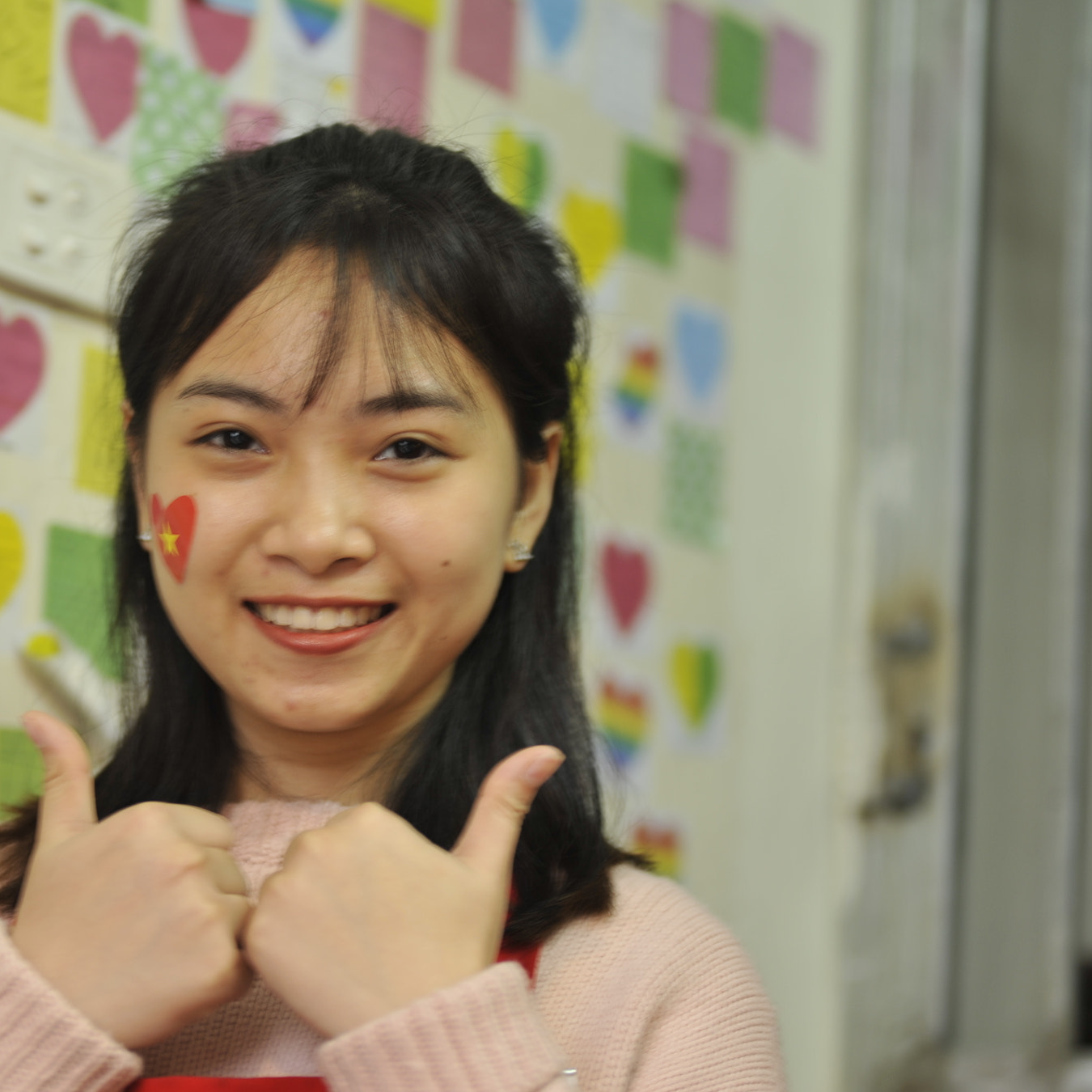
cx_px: 311
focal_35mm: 116
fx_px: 4140
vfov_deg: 15.0
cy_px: 550
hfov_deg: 15.0
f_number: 3.2
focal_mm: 90
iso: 200
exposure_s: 1/10
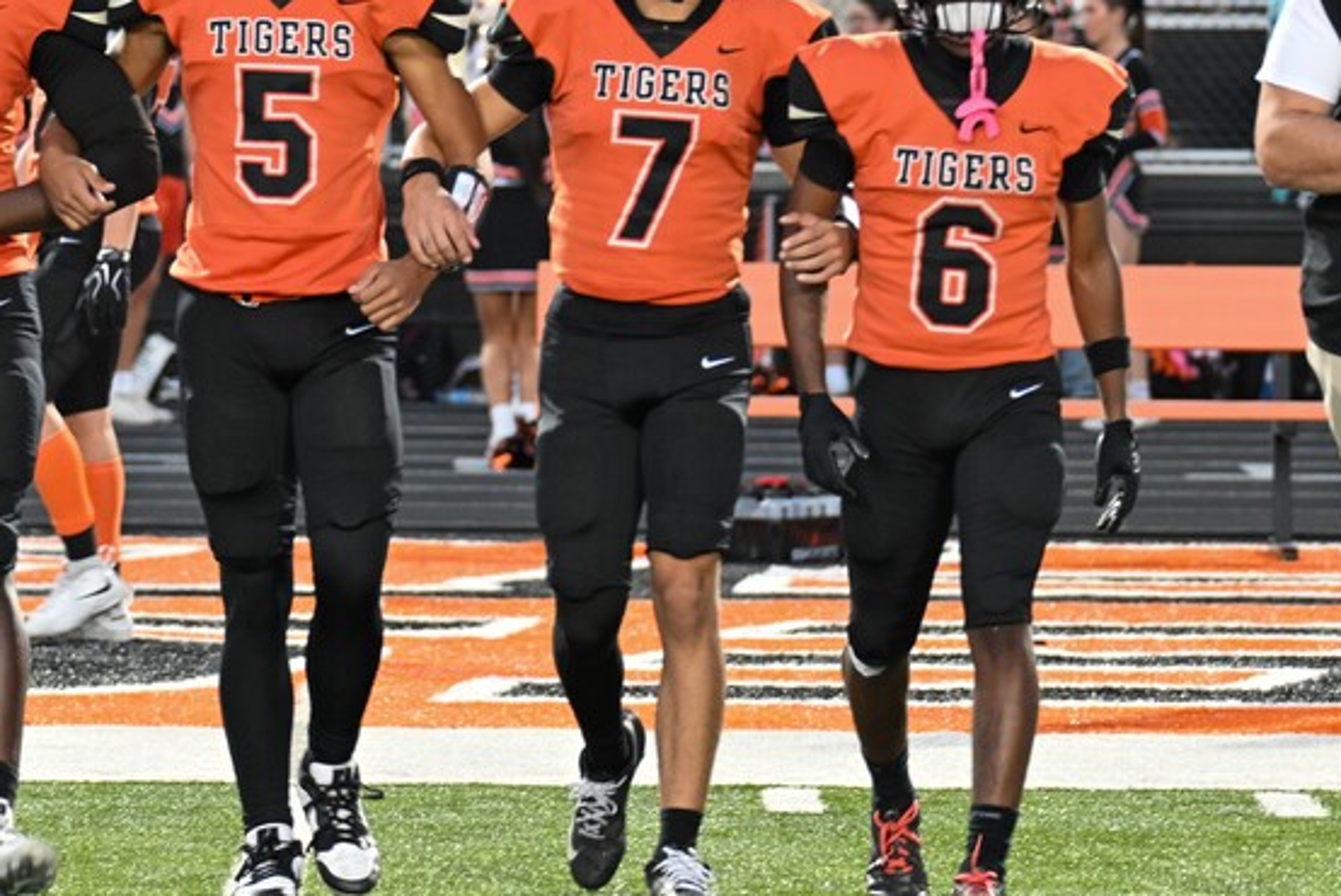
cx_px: 346
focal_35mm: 280
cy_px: 236
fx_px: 10432
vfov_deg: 4.9
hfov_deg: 7.3
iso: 1400
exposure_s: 1/160
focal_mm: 101
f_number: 2.8
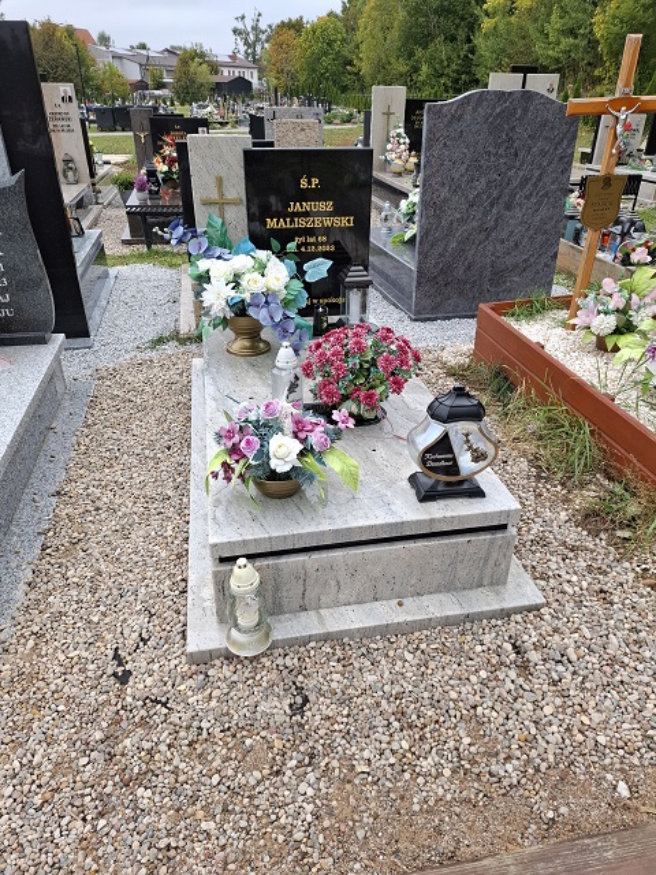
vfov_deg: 73.9
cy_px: 438
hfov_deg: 58.9
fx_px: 581
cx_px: 328
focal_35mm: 23
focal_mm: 5.54
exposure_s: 1/215
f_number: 1.8
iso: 50
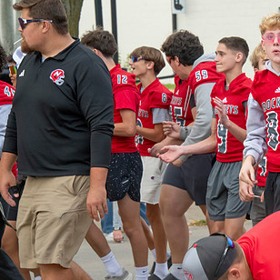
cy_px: 153
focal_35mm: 216
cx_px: 256
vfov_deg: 8.1
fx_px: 1977
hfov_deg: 8.1
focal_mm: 135
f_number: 11
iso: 3200
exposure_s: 1/250
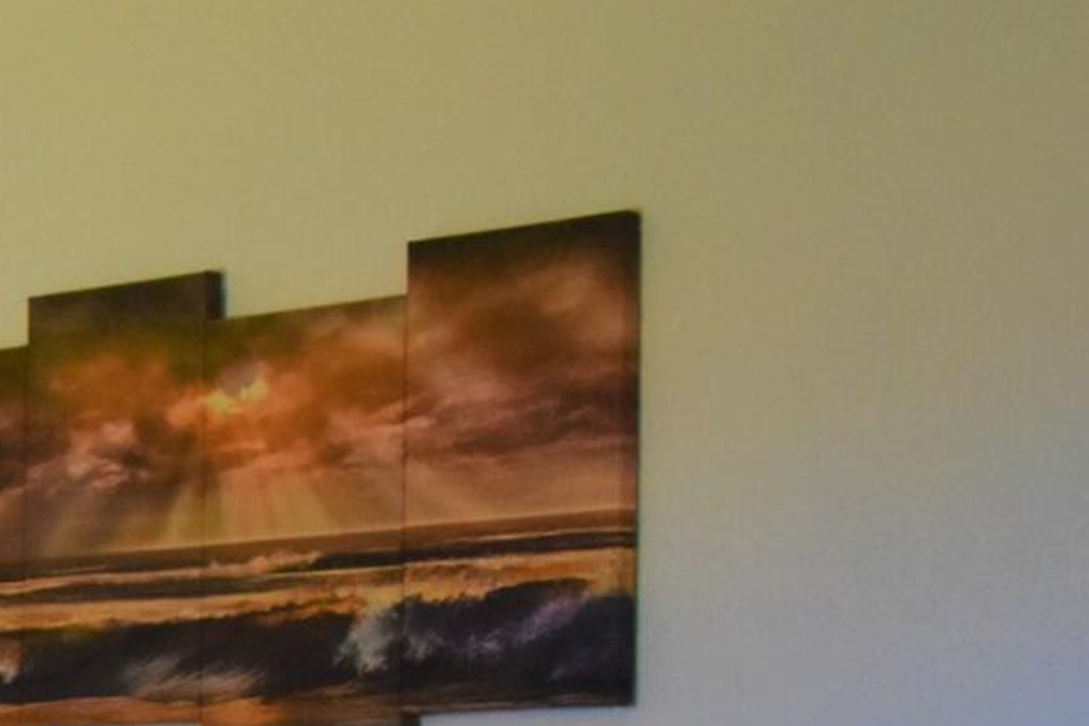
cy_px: 1100
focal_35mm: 137
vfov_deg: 9.7
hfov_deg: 12.6
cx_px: -1273
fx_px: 4144
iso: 800
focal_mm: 18
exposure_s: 1/125
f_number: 3.5
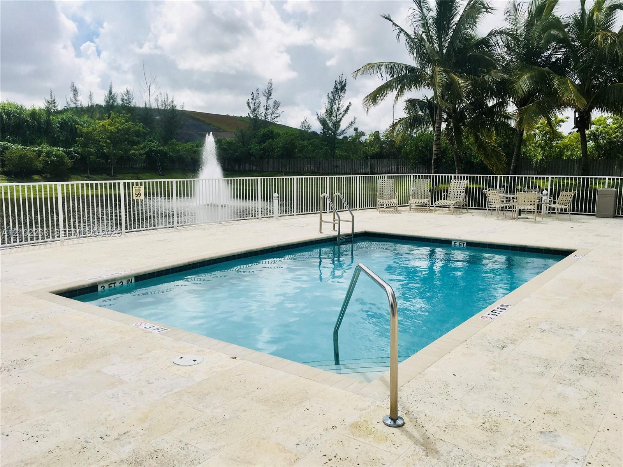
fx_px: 522
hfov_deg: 61.7
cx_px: 312
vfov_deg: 48.2
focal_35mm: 29
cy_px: 234
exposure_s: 1/3077
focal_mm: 4.15
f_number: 2.2
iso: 25
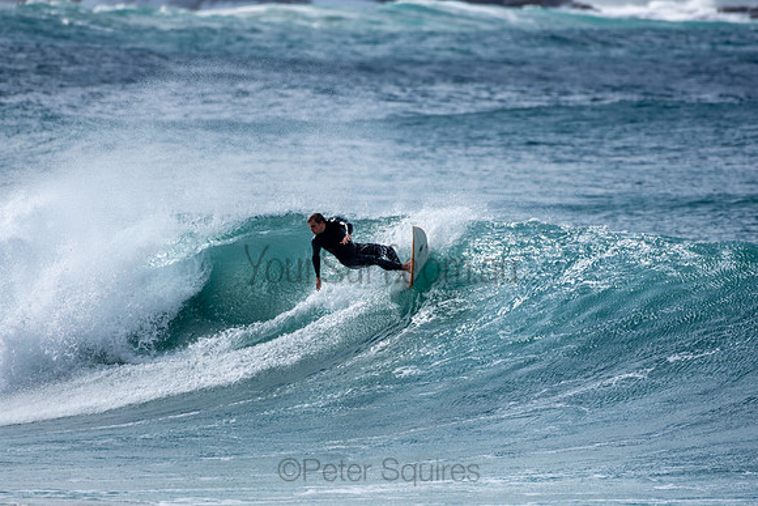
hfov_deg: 2.7
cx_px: 379
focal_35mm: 750
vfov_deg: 1.8
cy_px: 253
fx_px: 15795
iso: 125
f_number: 5.6
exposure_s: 1/800
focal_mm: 500
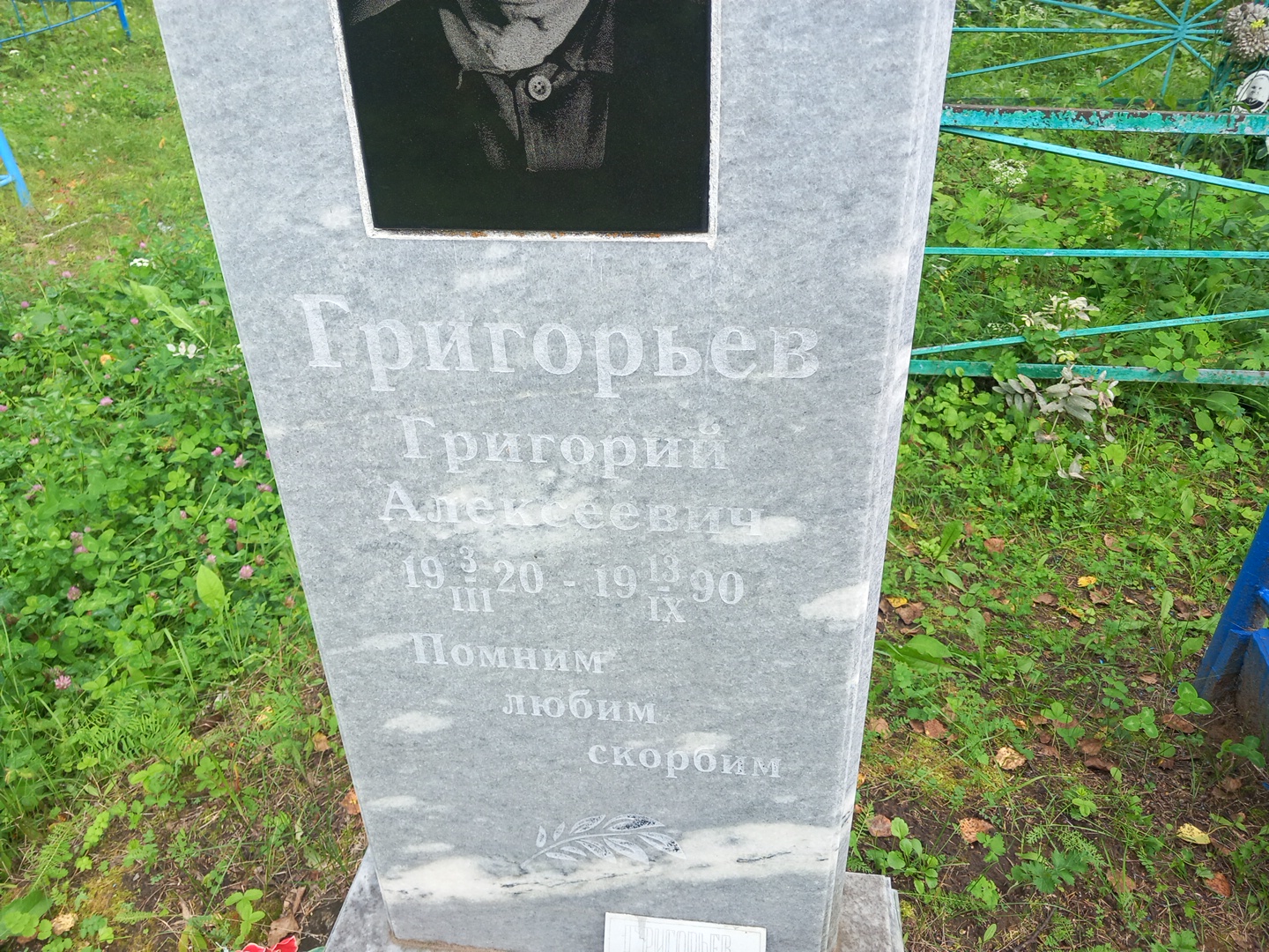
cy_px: 476
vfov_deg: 51.4
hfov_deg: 65.3
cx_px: 634
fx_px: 990
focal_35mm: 27
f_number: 1.8
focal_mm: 4
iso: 32
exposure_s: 1/101
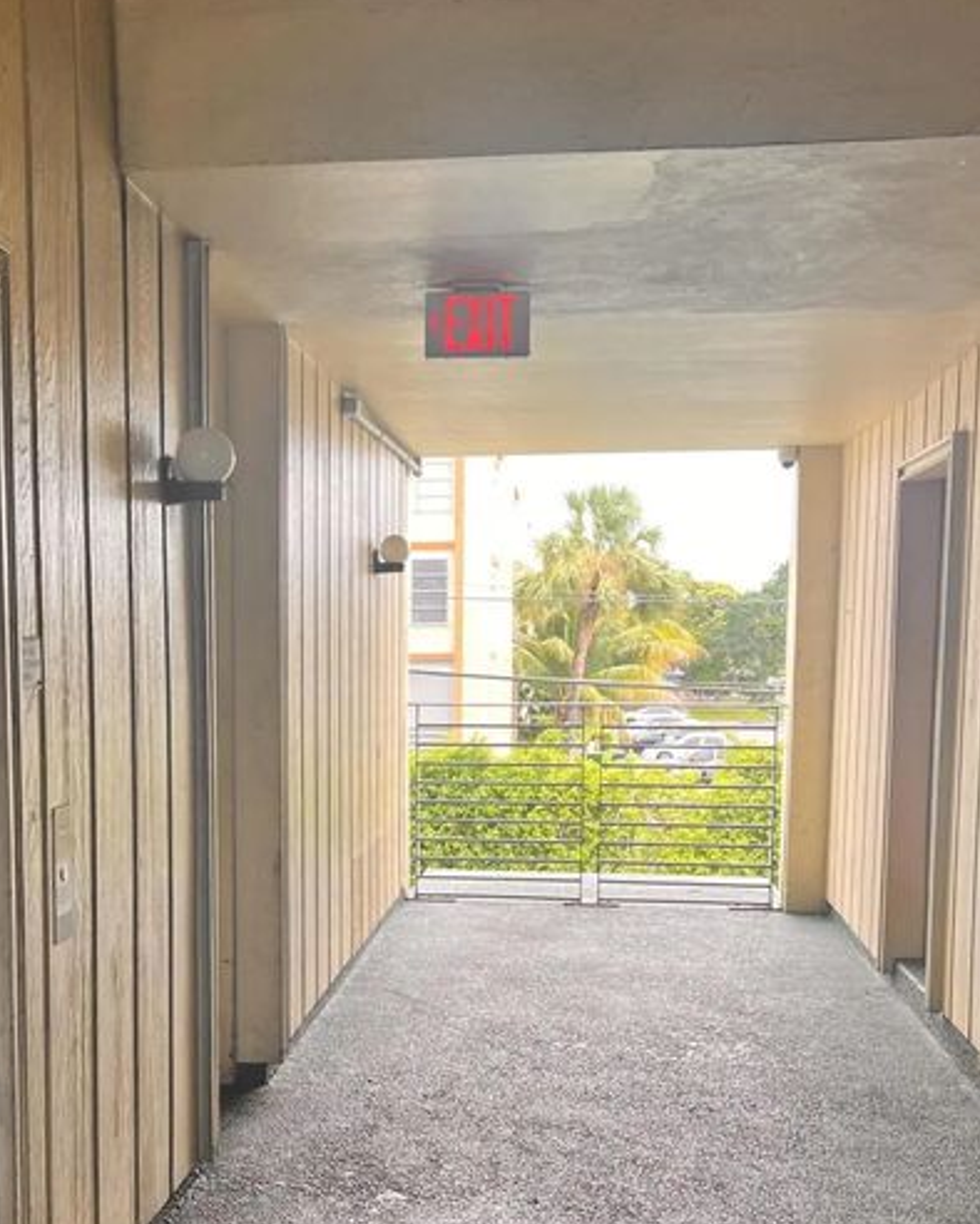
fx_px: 1594
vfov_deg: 41.5
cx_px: 368
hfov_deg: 34.0
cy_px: 805
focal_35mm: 44
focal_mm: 5.7
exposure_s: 1/121
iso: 40
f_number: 1.5
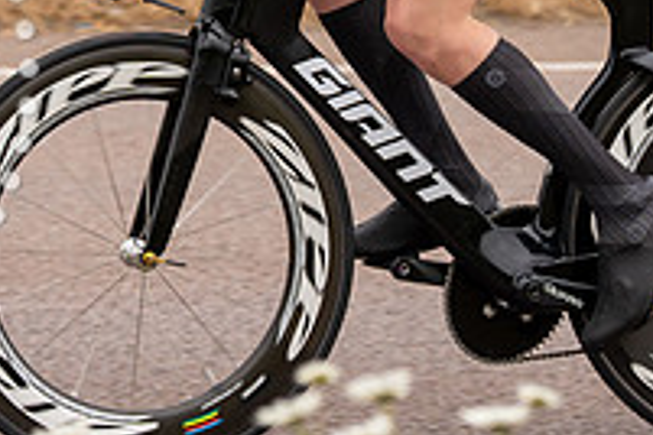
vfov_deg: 4.9
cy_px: -250
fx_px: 5097
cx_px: 279
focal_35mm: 281
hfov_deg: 7.3
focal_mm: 70
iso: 250
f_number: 3.5
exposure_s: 1/1000
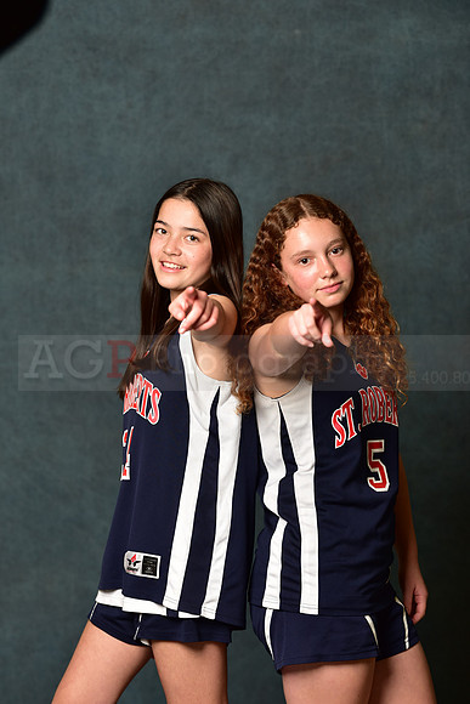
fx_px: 2446
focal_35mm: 125
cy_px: 352
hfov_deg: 11.0
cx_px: 235
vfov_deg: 16.4
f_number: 4.5
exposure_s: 1/200
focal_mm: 125
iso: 200
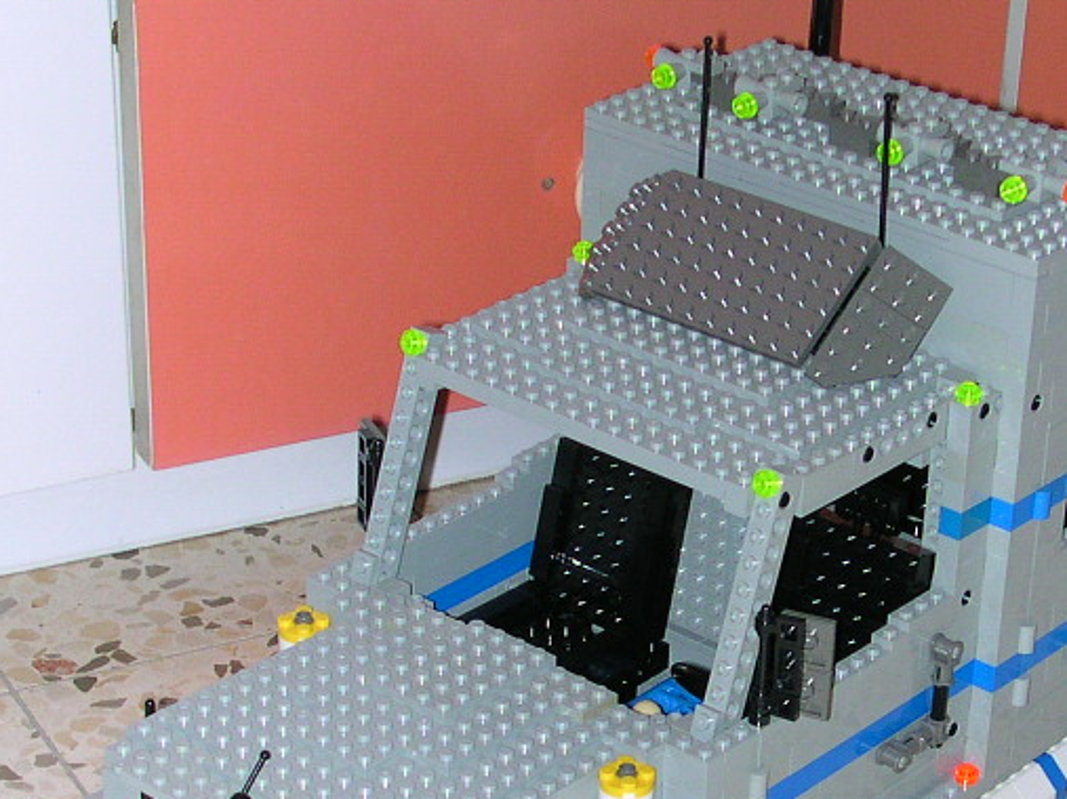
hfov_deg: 19.8
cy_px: 725
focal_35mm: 99
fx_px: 3051
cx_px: 732
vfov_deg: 14.8
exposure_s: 1/60
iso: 100
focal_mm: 7.5
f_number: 3.2
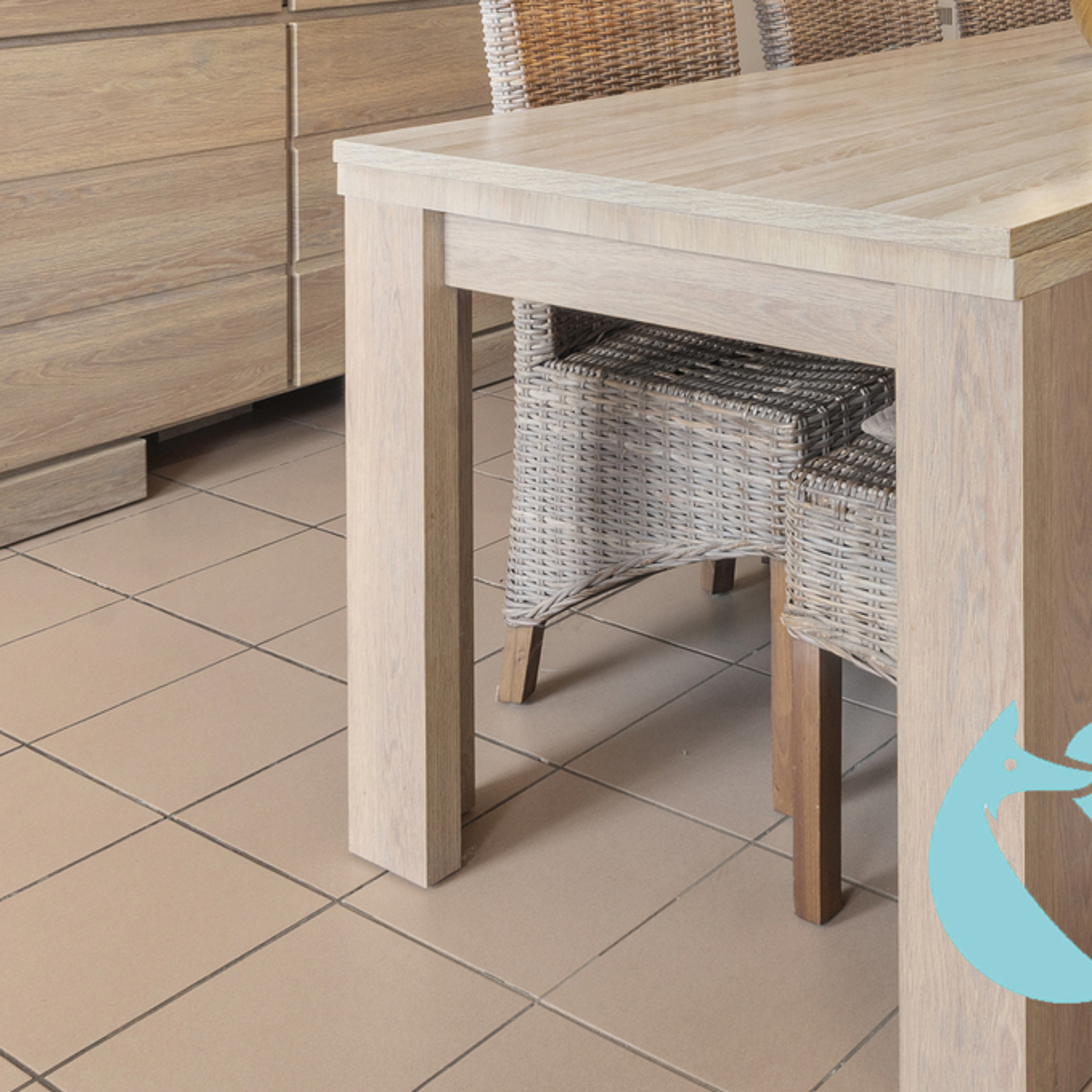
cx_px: 1068
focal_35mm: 48
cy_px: -116
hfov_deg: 32.7
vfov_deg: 31.3
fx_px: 1713
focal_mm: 16
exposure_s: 1.6
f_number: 11
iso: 200
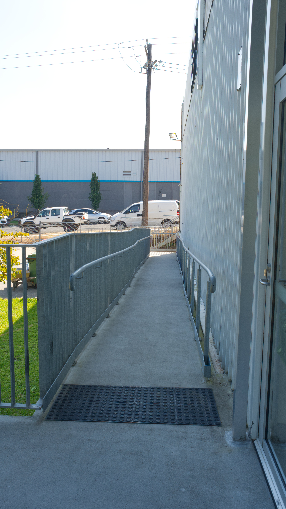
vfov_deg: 58.0
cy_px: 254
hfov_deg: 34.6
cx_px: 135
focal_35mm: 34
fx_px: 458
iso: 320
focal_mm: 32
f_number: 14
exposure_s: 1/125
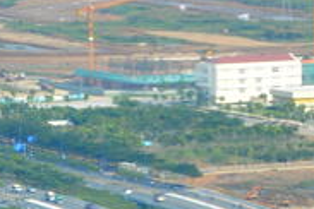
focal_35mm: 590
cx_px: 424
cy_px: 187
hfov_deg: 3.5
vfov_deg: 2.3
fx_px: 5146
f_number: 11
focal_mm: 90
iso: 250
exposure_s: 1/125
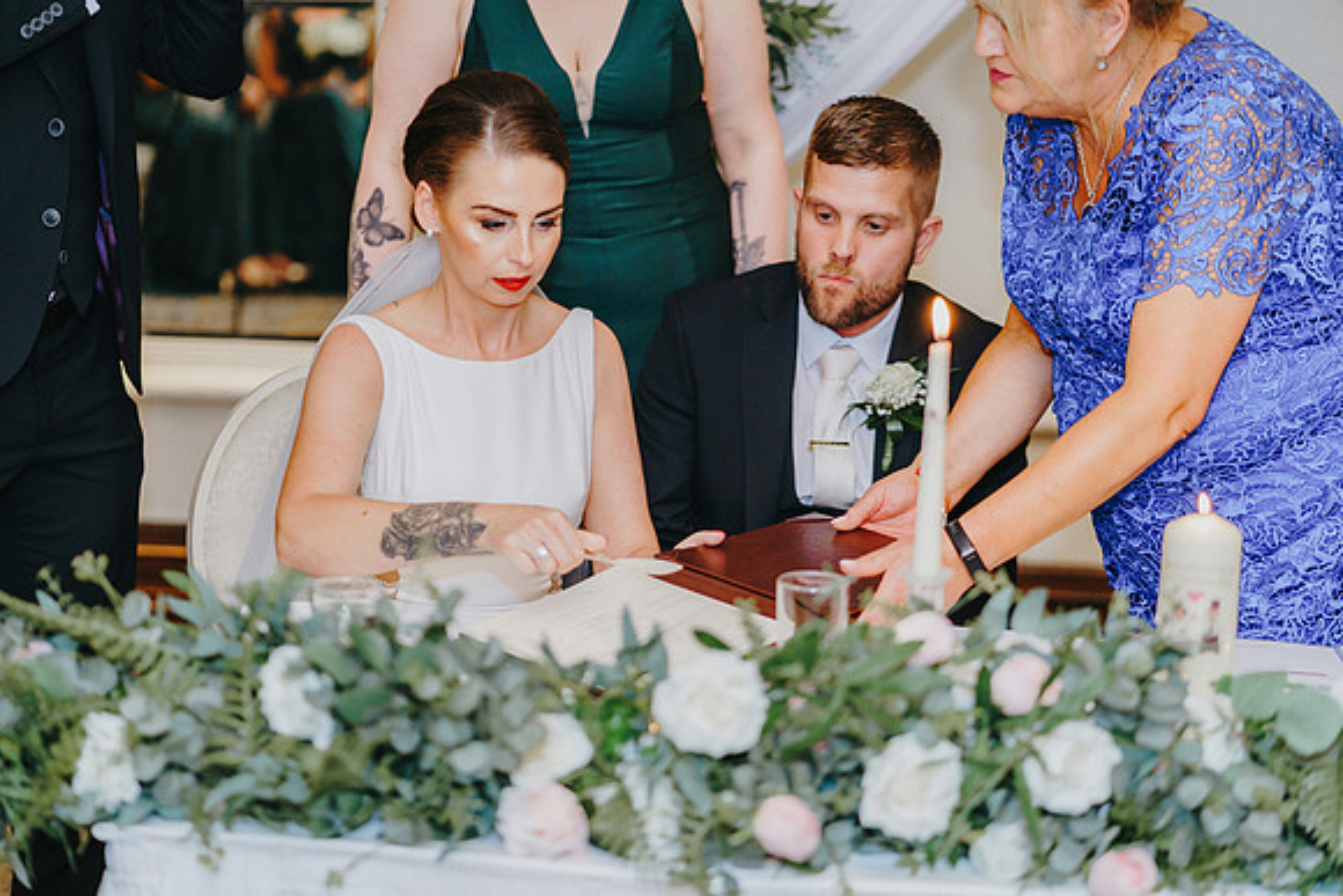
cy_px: 448
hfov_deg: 23.9
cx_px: 672
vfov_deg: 16.1
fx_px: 3172
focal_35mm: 85
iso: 1250
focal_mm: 85
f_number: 2.2
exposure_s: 1/200
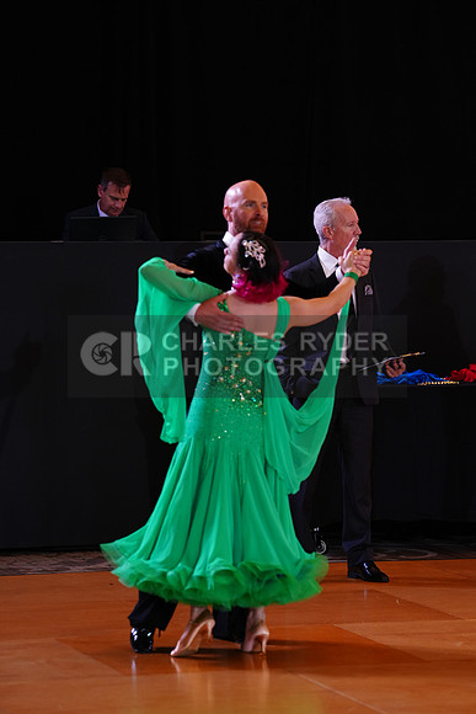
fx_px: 3092
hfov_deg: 8.8
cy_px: 357
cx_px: 238
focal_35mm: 156
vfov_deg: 13.2
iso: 1600
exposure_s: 1/160
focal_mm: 156
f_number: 4
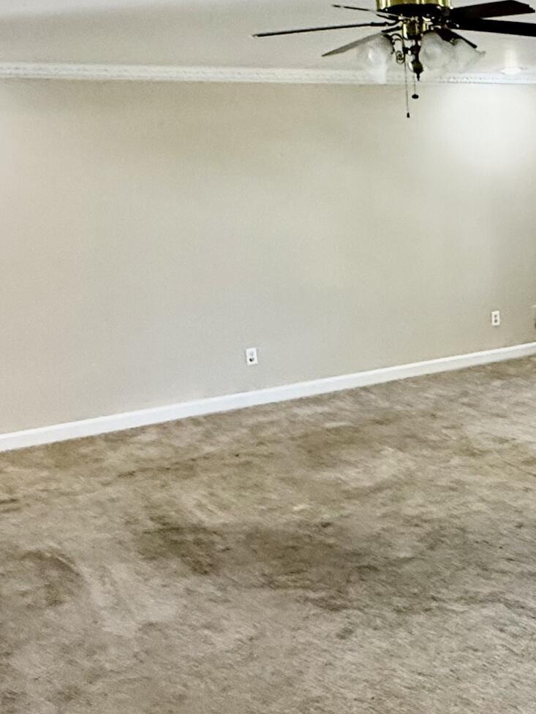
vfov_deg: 43.0
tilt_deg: -2.1
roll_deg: +4.3
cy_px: 215
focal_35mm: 43
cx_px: 535
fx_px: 888
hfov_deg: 31.1
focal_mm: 2.22
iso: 500
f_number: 2.2
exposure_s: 1/120
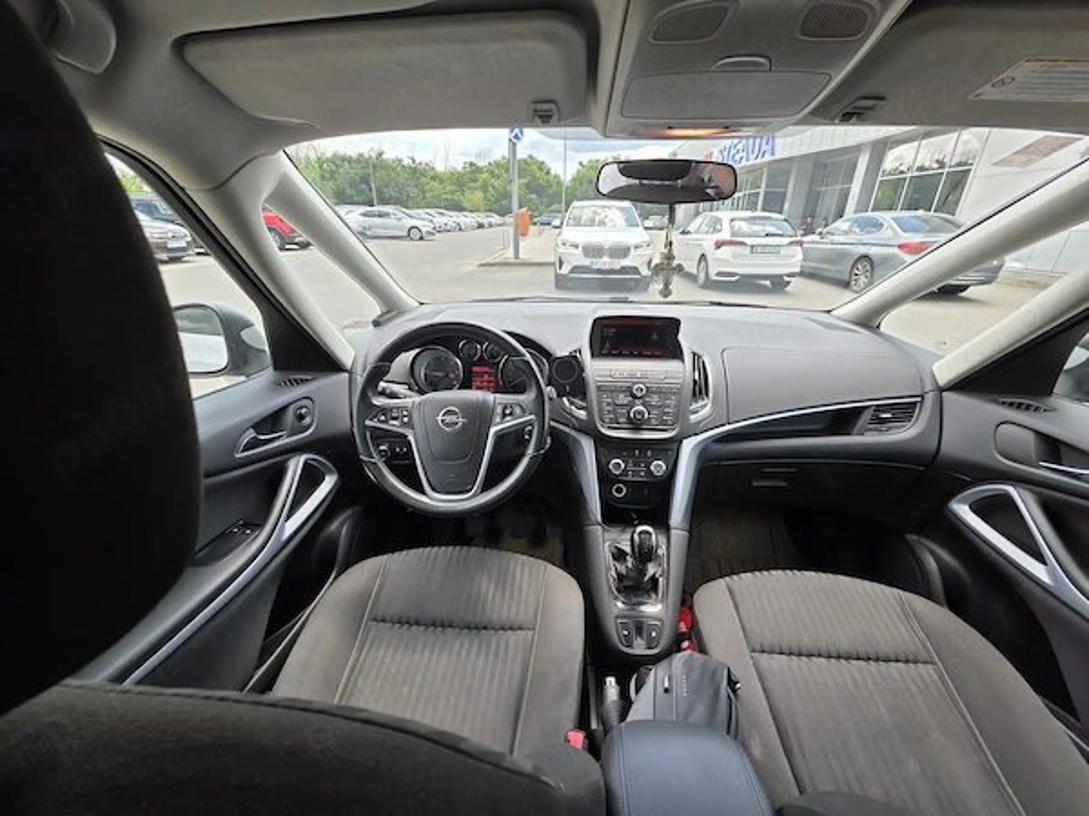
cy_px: 408
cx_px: 544
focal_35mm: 13
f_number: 1.9
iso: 20
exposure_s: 1/122
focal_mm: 2.2
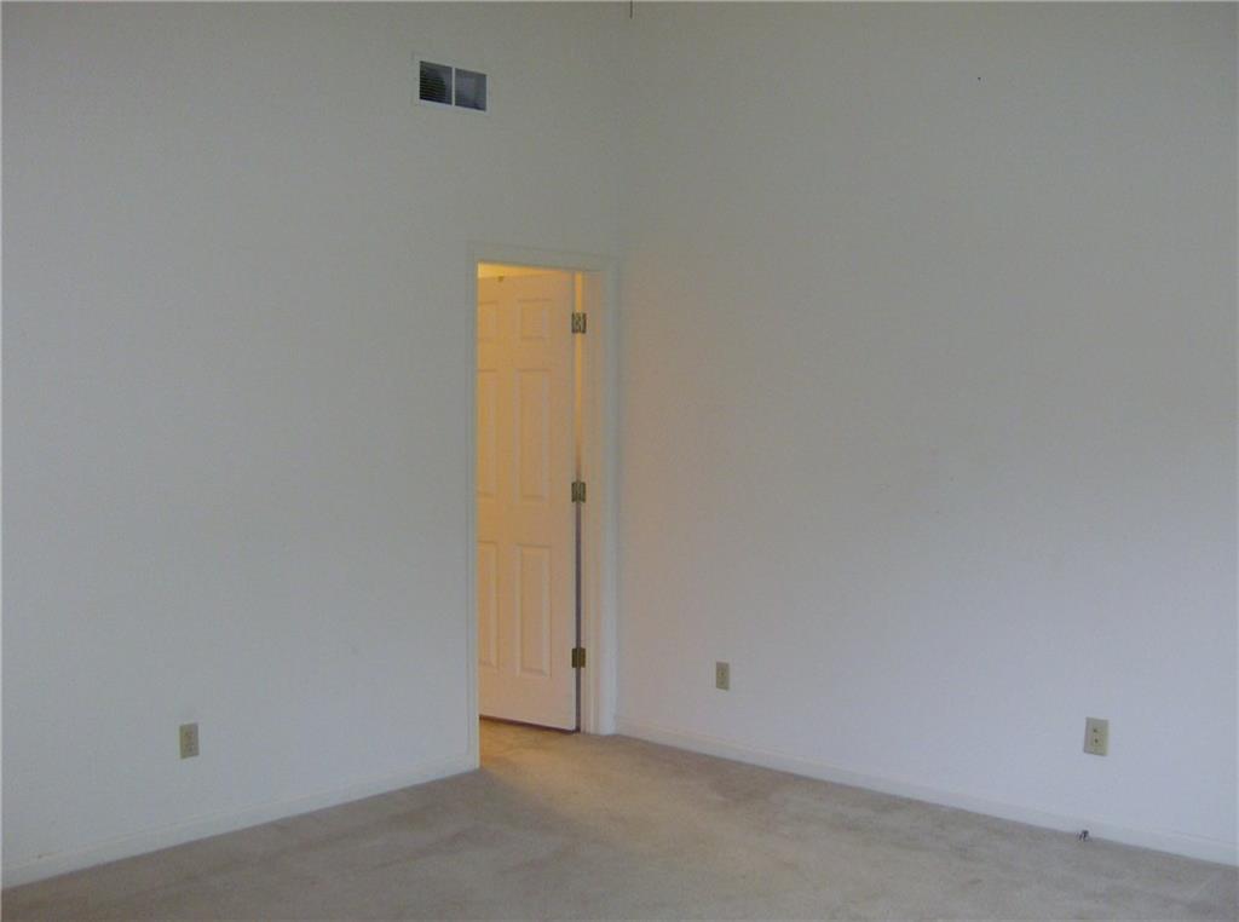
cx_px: 620
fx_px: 1285
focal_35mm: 36
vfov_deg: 39.5
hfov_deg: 51.5
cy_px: 461
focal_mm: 6
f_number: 2.8
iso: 200
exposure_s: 1/60
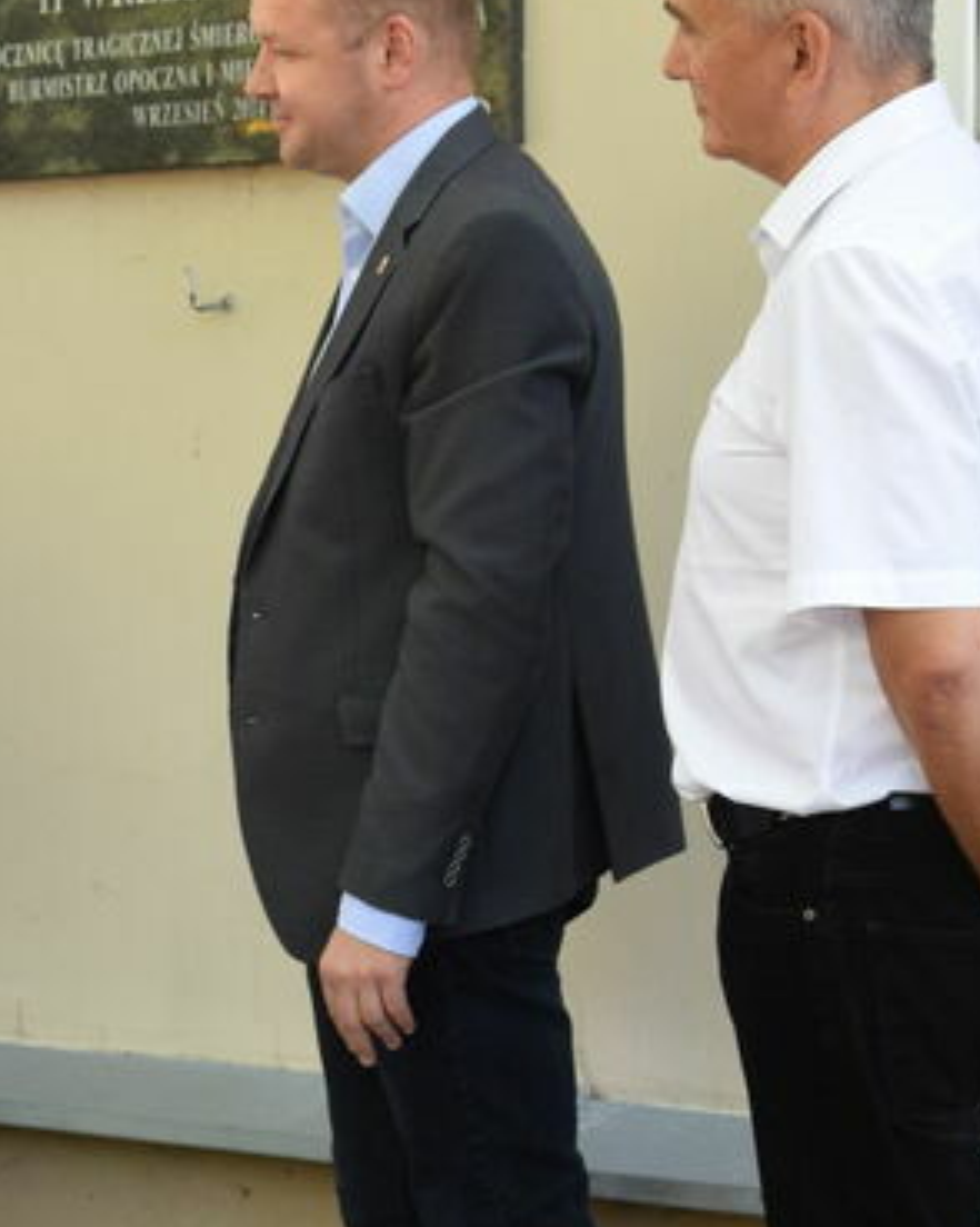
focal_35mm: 102
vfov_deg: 18.8
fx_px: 3701
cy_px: 749
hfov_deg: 14.9
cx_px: 93
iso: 400
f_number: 5
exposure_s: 1/100
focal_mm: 26
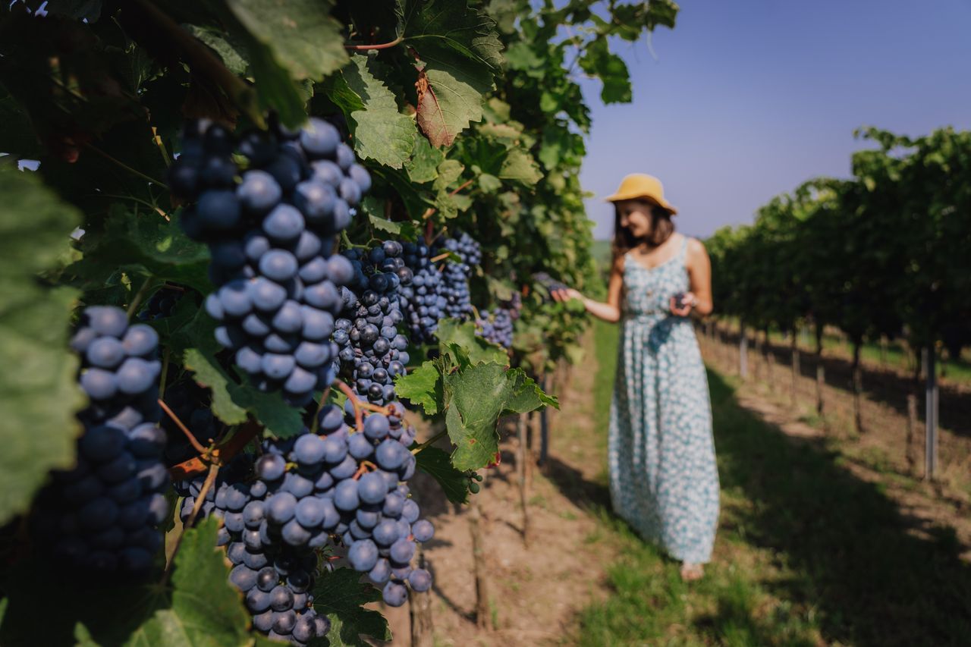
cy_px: 335
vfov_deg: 50.9
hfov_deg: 71.1
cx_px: 479
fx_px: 680
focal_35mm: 25
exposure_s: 1/640
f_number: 4
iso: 100
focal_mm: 24
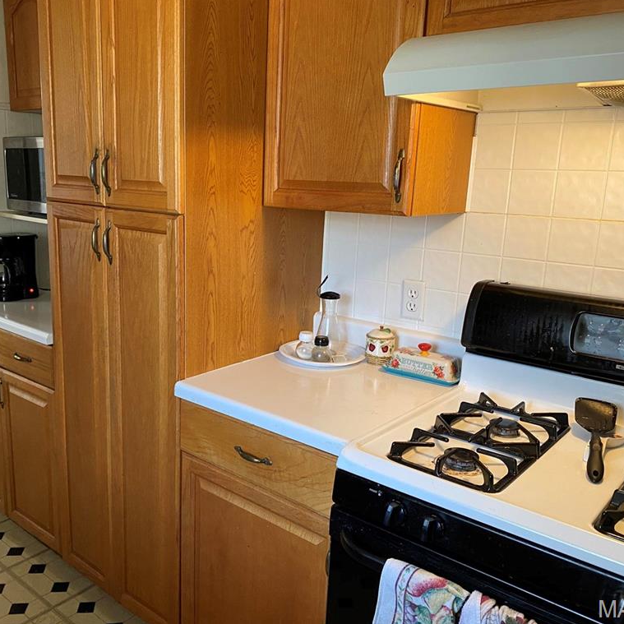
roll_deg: -1.7
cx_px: 260
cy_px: 311
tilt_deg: -12.0
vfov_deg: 52.5
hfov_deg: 52.3
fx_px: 632
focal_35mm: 31
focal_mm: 4.25
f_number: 1.8
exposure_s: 1/60
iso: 160
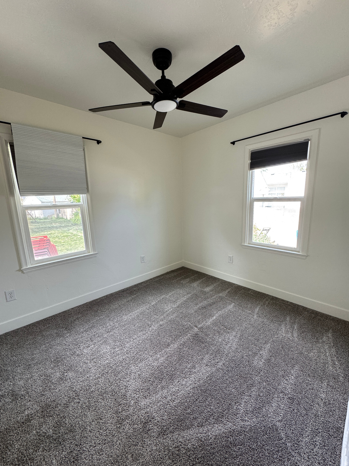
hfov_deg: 85.7
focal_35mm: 14
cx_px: 174
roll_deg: +2.1
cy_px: 233
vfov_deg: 102.1
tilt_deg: -9.4
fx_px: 188
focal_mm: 2.22
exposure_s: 1/99
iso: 160
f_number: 2.2
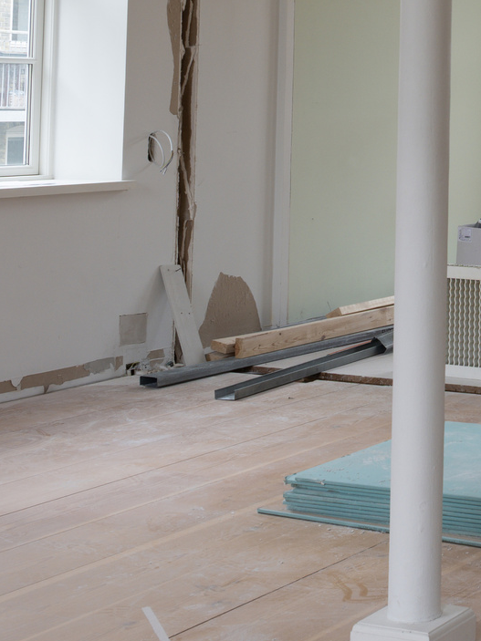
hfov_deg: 16.1
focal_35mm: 84
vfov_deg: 22.4
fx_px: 1557
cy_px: -4
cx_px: 714
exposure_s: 1/13
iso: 64
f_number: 8
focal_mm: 24
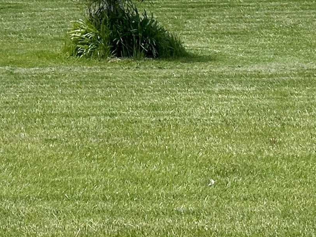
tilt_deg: +3.2
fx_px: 1670
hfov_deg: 10.7
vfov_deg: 7.9
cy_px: -132
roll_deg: -1.8
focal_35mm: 183
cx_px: 17
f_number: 1.78
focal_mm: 6.86
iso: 64
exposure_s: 1/6211
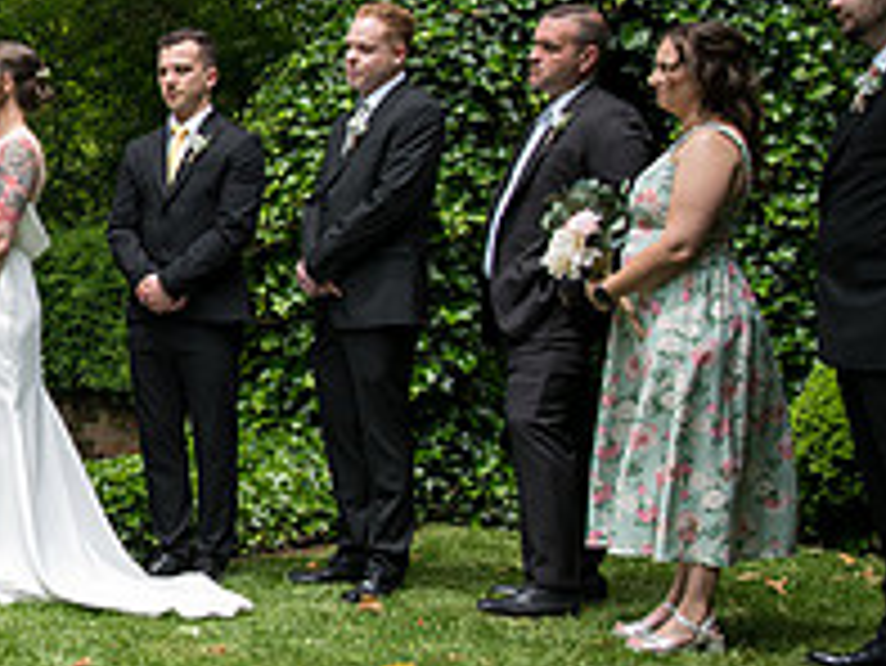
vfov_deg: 21.6
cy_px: 322
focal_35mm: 68
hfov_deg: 25.4
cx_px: -198
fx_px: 1742
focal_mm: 24
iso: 320
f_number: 3.5
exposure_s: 1/400
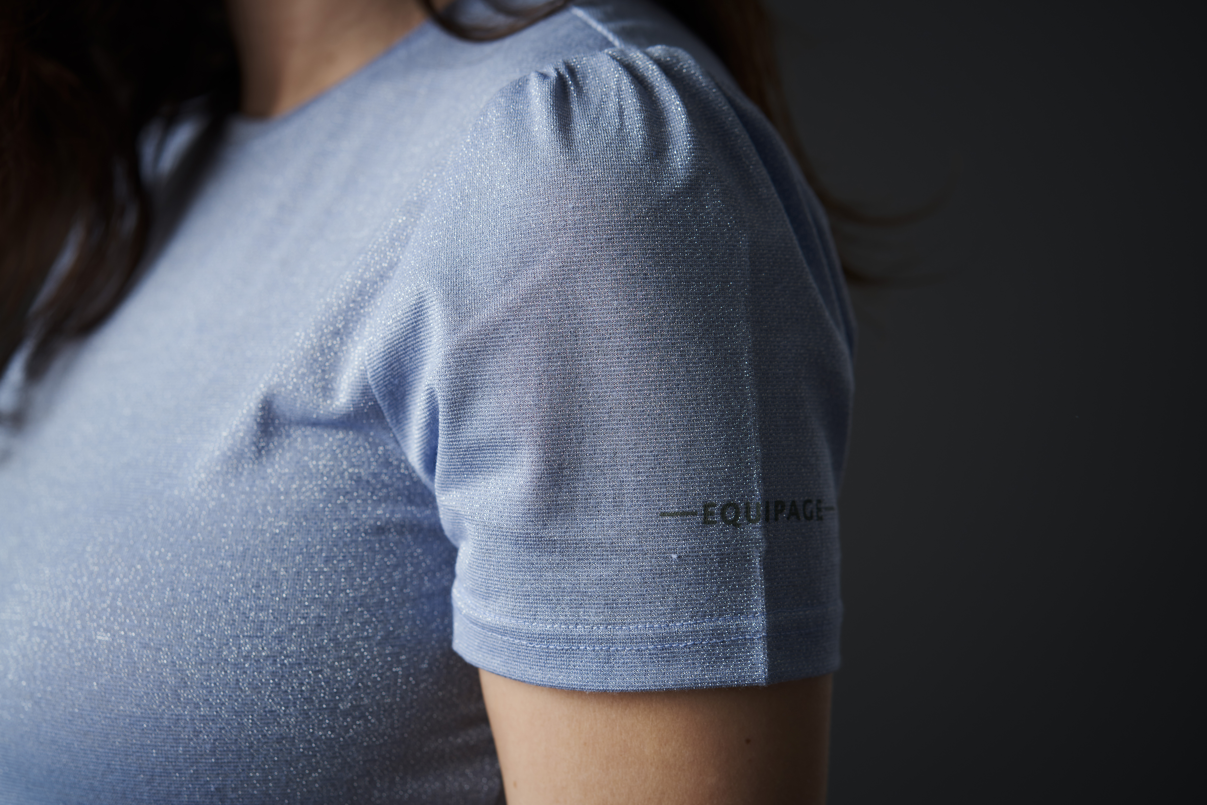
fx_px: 2850
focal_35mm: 85
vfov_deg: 16.1
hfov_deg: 23.9
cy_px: 402
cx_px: 604
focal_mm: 85
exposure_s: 1/200
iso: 100
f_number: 3.5
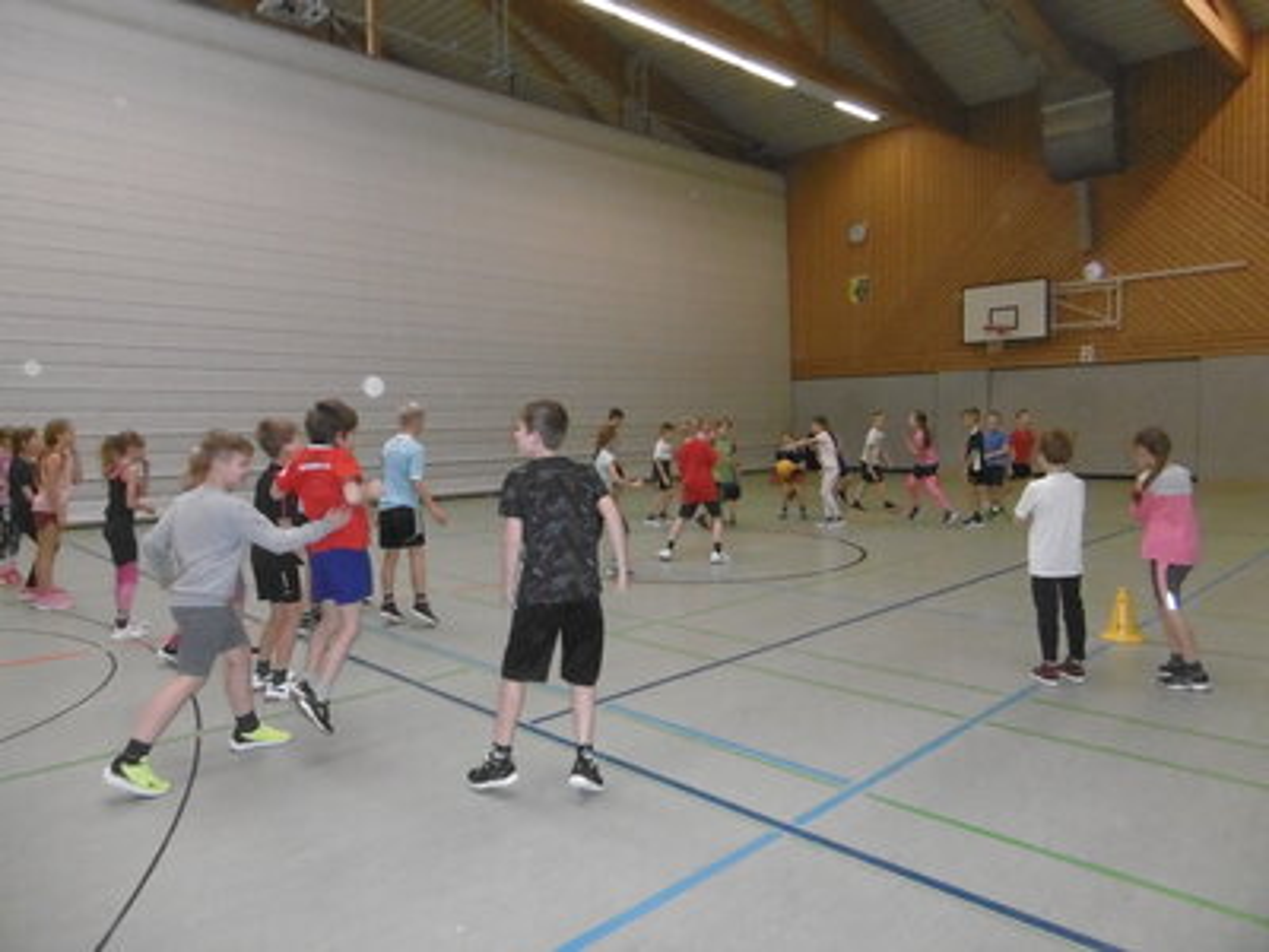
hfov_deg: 71.6
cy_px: 476
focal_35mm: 24
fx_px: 880
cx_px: 634
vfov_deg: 56.8
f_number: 3.1
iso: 800
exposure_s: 1/125
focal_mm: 4.3
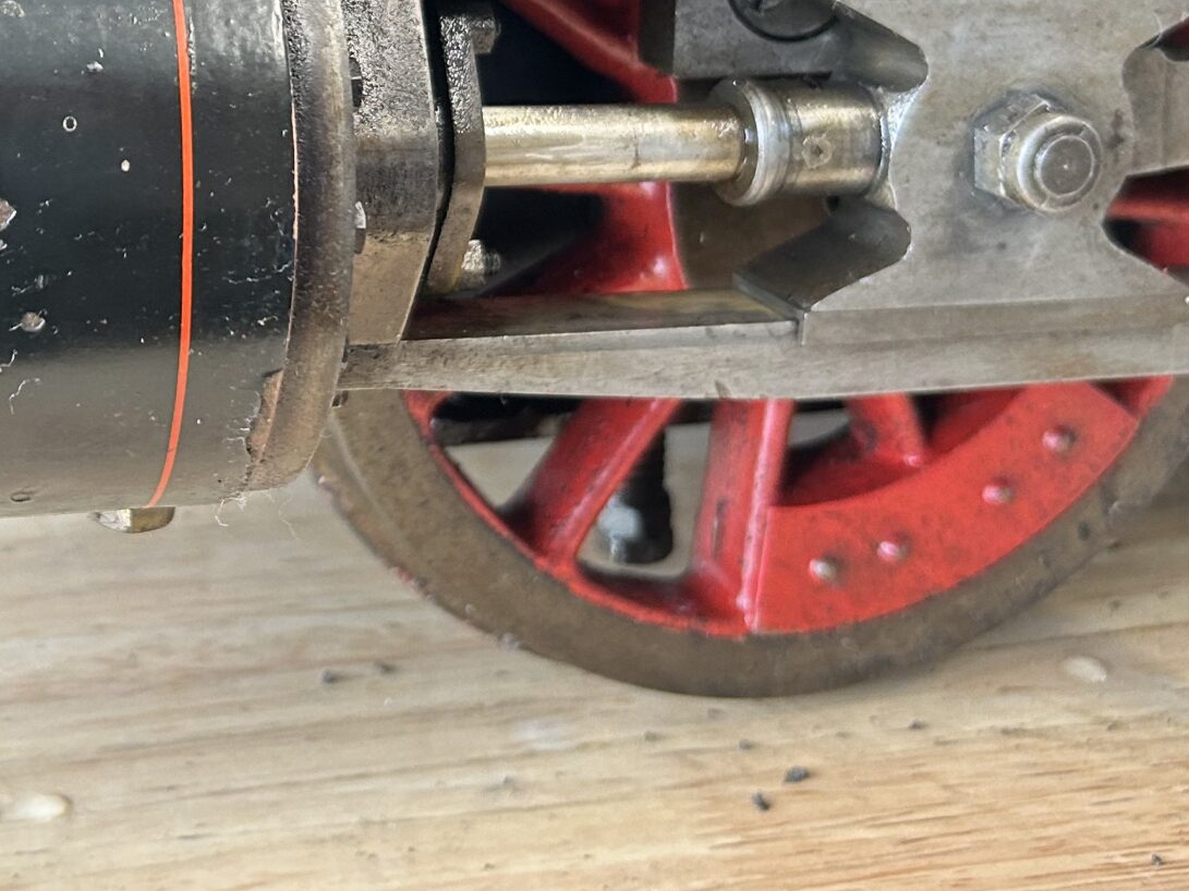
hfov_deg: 30.3
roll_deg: +0.3
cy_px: 25
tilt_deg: -12.0
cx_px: 122
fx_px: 2095
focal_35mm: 61
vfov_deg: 23.2
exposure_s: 1/85
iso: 125
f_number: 1.5
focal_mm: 5.7
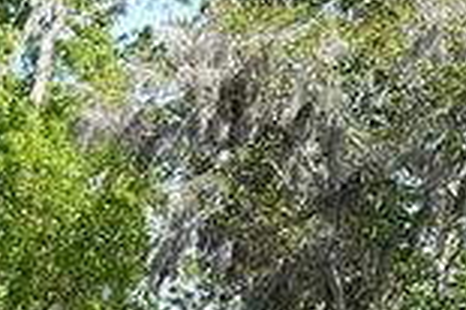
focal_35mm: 182
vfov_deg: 7.3
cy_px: 581
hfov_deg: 11.0
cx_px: -186
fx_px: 2353
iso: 200
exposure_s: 1/250
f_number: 8
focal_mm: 22
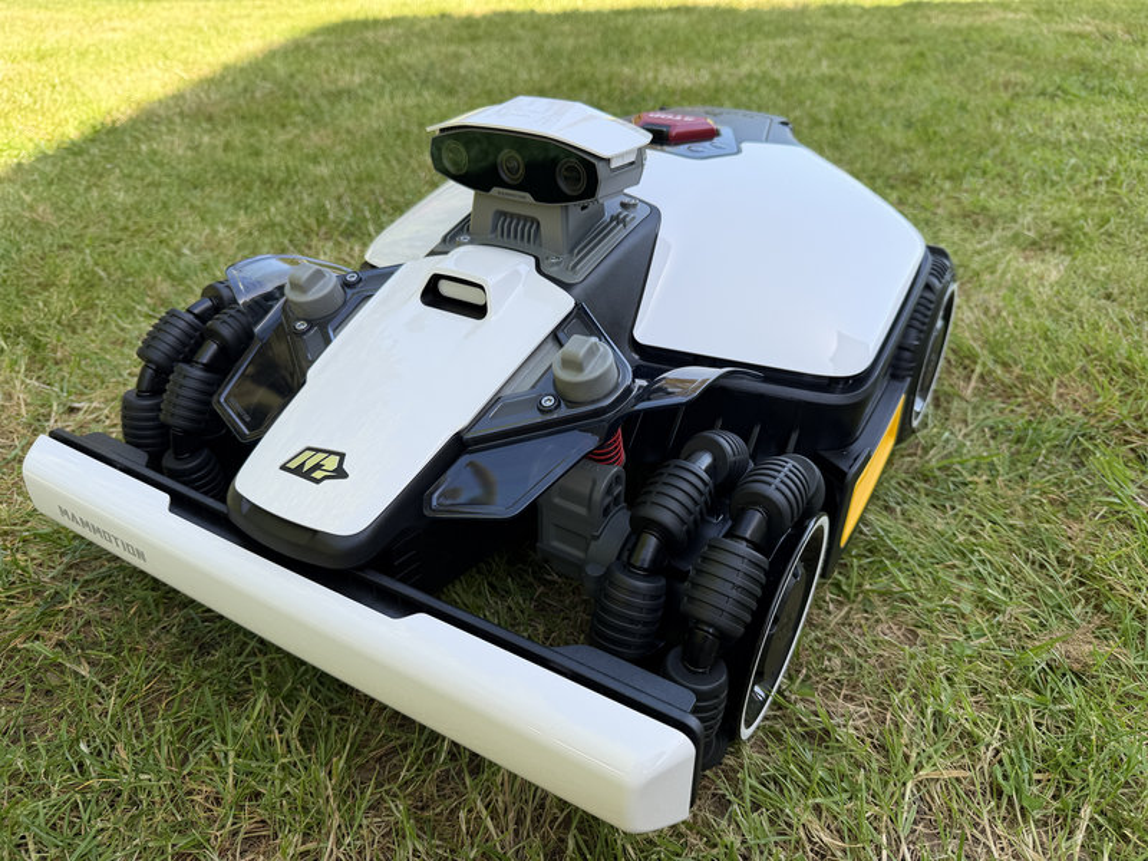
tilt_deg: -32.4
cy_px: 430
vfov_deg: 56.8
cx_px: 574
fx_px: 796
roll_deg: +2.5
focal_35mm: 24
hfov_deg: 71.6
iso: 80
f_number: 1.78
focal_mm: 6.76
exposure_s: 1/992
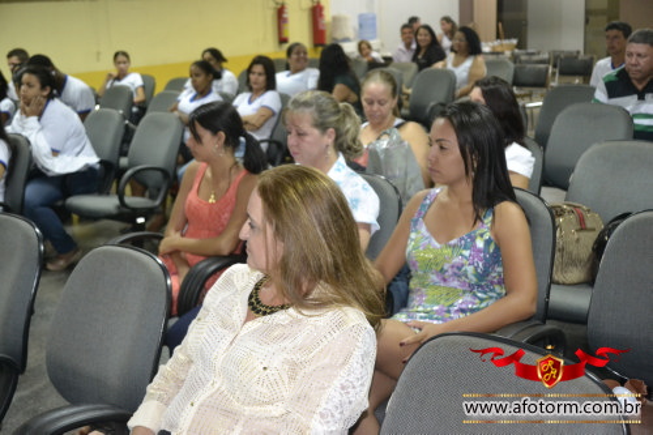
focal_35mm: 46
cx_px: 326
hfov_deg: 42.3
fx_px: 843
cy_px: 218
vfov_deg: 28.9
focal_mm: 31
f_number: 4
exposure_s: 1/60
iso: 2200
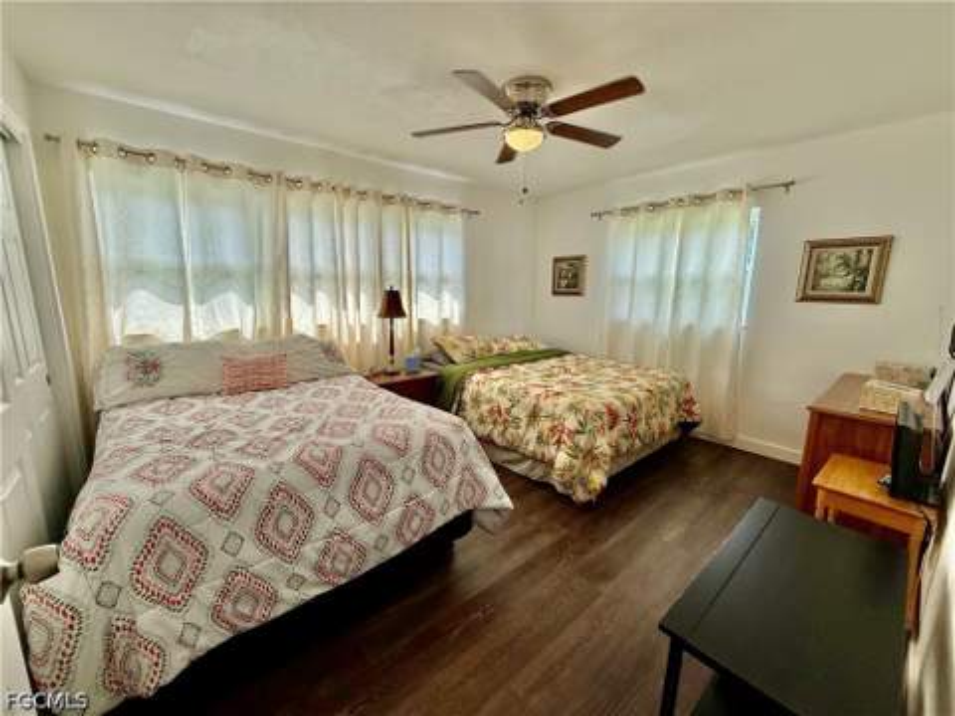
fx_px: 386
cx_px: 478
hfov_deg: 102.1
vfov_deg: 85.7
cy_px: 358
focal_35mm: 14
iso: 64
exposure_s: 1/120
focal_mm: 2.22
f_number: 2.2
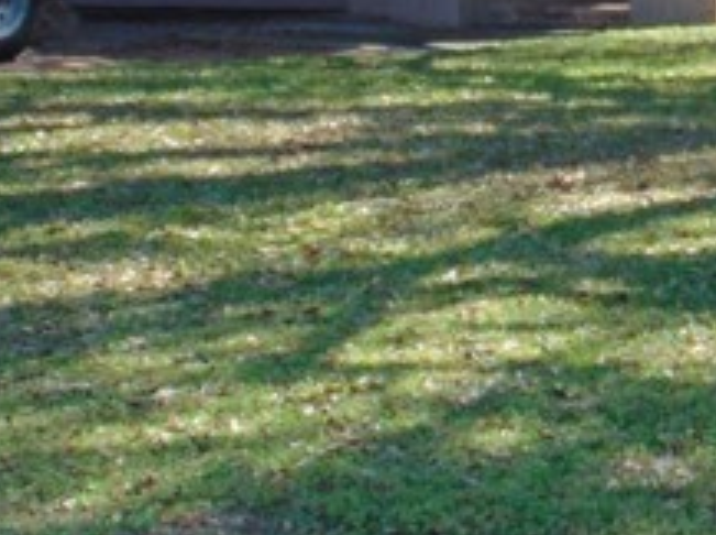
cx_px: 1119
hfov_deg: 12.0
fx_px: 3221
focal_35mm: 156
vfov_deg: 9.3
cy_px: -248
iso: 80
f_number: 3.2
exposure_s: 1/500
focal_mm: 5.8
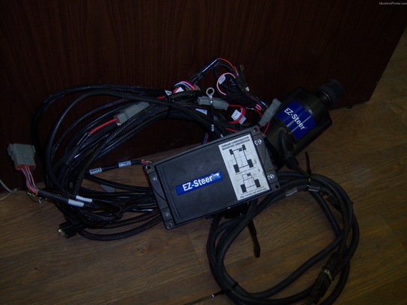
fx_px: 423
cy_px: 152
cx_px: 204
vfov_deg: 39.7
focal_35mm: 36
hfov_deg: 51.4
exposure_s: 1/60
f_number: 2.8
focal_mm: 7.5
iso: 80
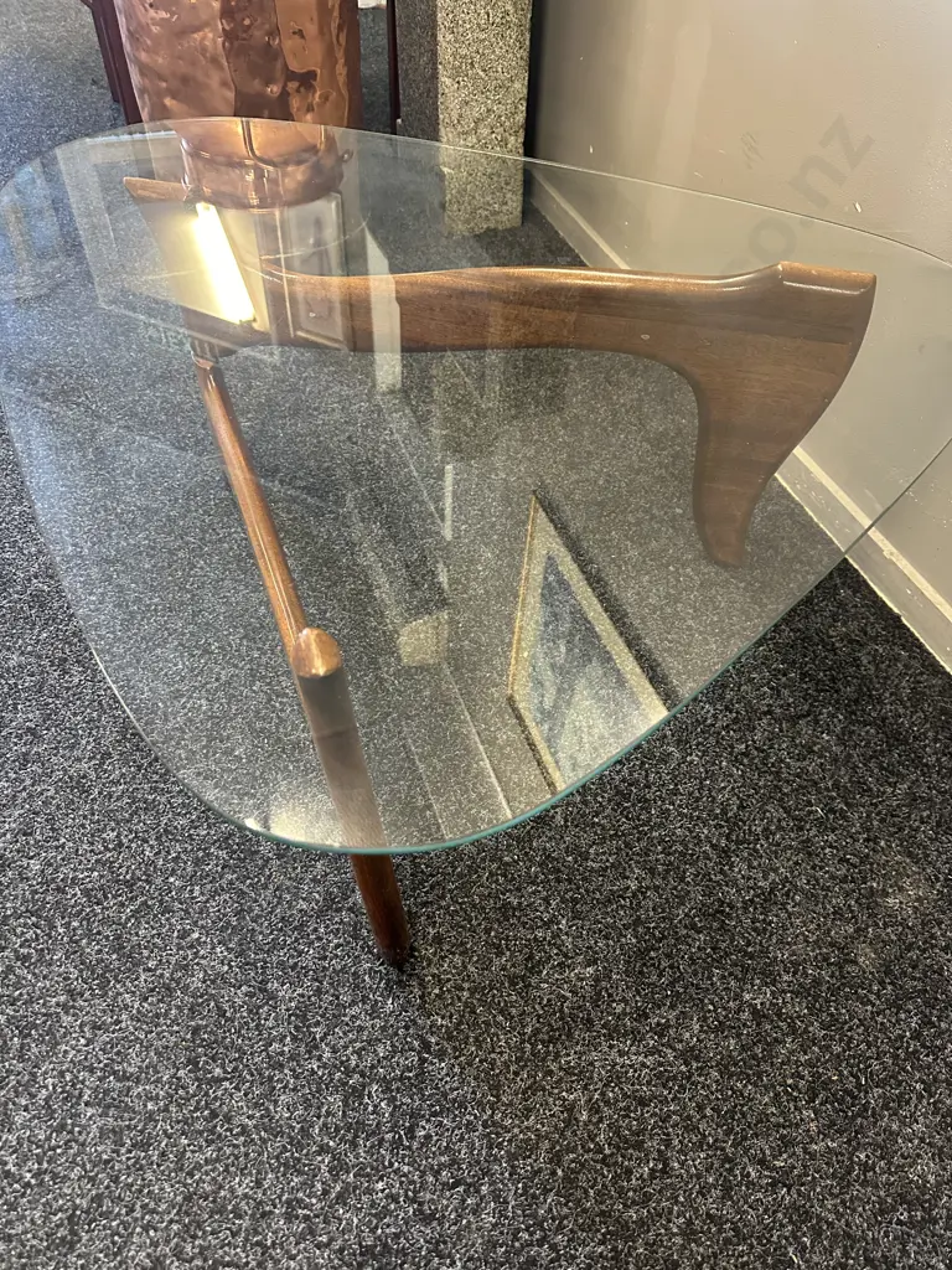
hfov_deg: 56.8
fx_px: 880
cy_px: 635
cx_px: 476
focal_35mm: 24
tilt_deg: -48.3
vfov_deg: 71.6
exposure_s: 1/50
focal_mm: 6.86
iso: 640
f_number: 1.78
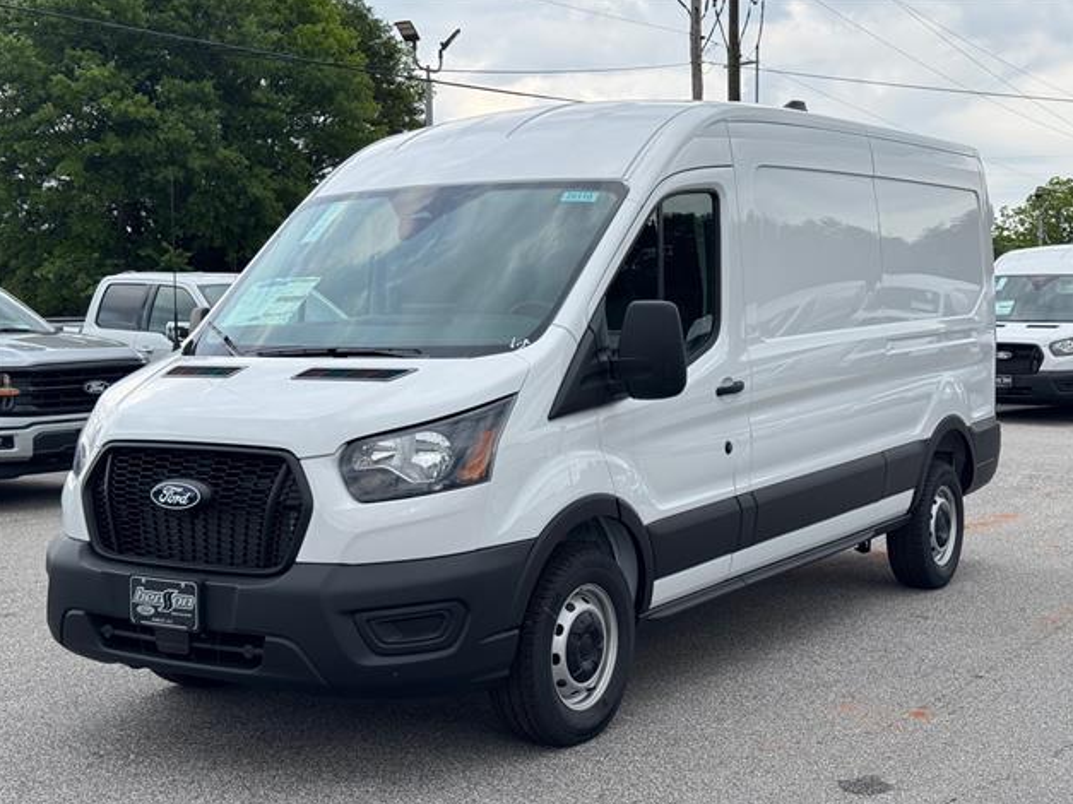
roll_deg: +0.3
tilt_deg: +0.4
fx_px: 1519
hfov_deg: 38.9
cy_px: 404
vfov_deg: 29.7
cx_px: 539
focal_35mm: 49
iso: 64
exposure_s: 1/1076
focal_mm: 6.76
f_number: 1.78
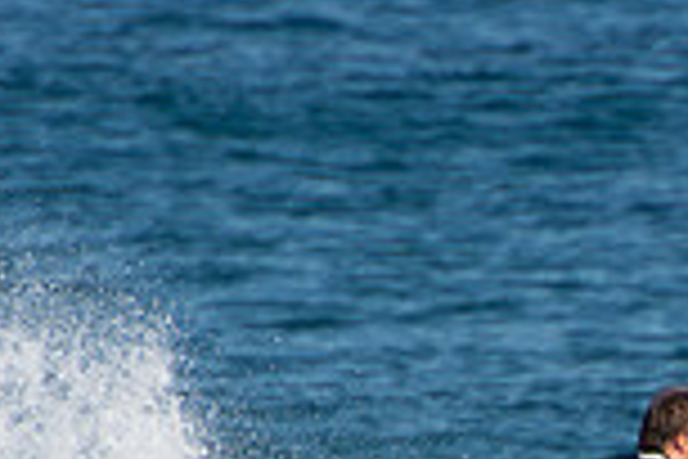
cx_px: 841
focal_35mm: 2280
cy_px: 731
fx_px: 43570
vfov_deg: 0.6
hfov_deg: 0.9
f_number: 5.6
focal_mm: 400
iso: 220
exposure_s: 1/1250
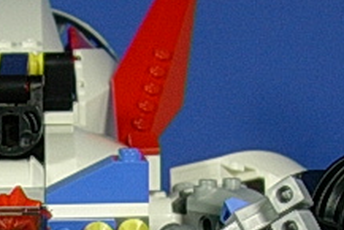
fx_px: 1319
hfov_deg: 14.7
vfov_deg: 9.7
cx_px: 29
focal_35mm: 138
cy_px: 309
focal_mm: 6.7
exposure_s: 1/30.2
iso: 70
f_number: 2.9
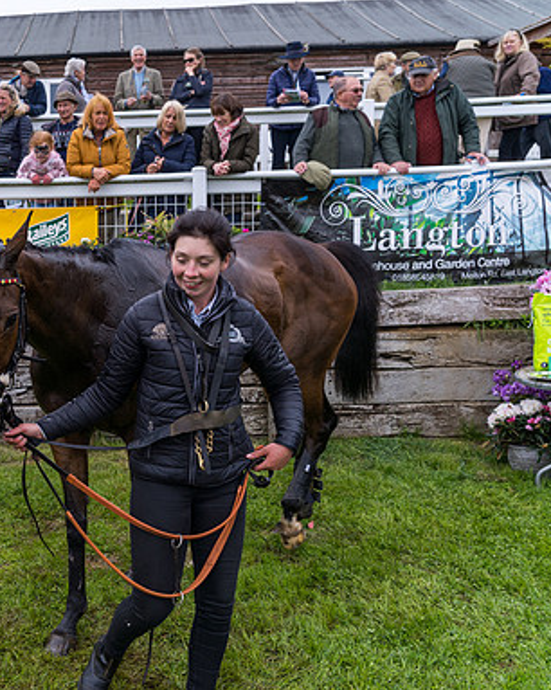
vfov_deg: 49.1
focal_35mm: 37
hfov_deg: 37.1
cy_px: 347
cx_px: 40
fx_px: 755
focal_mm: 26
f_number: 5
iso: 250
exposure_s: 1/500
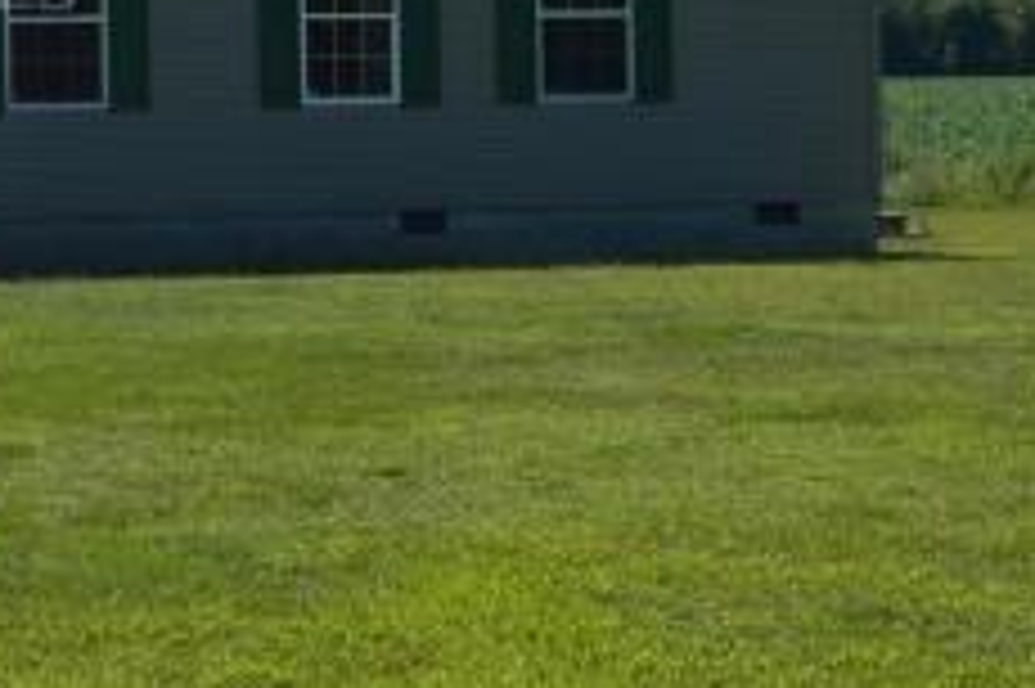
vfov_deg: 9.0
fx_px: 4338
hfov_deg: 13.2
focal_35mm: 151
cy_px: -22
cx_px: -238
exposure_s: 1/320
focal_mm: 32
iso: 100
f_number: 9
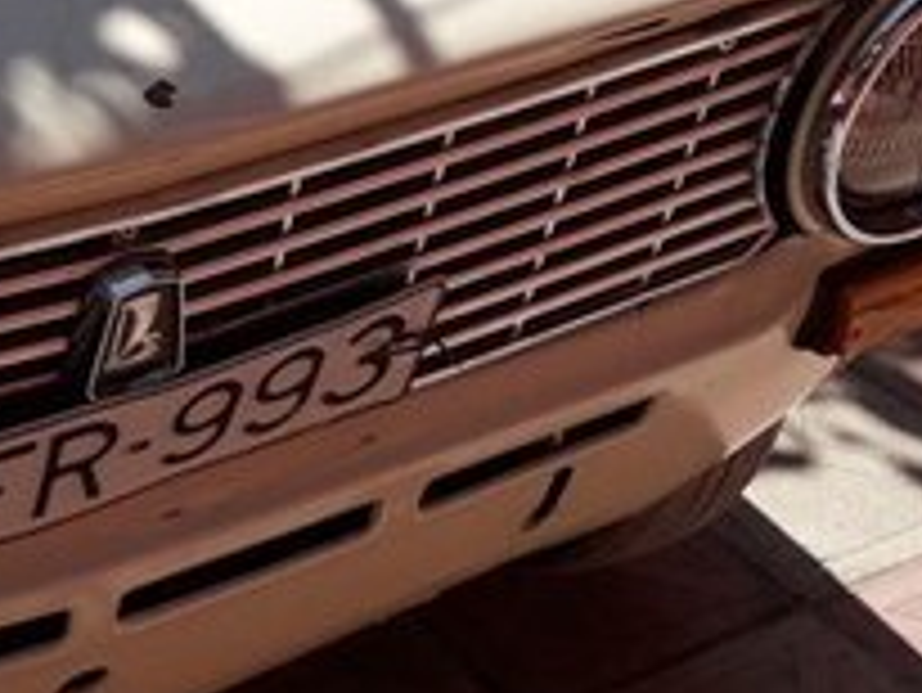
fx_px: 2319
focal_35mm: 87
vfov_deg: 16.2
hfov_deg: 20.0
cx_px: -387
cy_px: -160
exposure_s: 1/1916
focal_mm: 3.6
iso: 40
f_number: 1.9
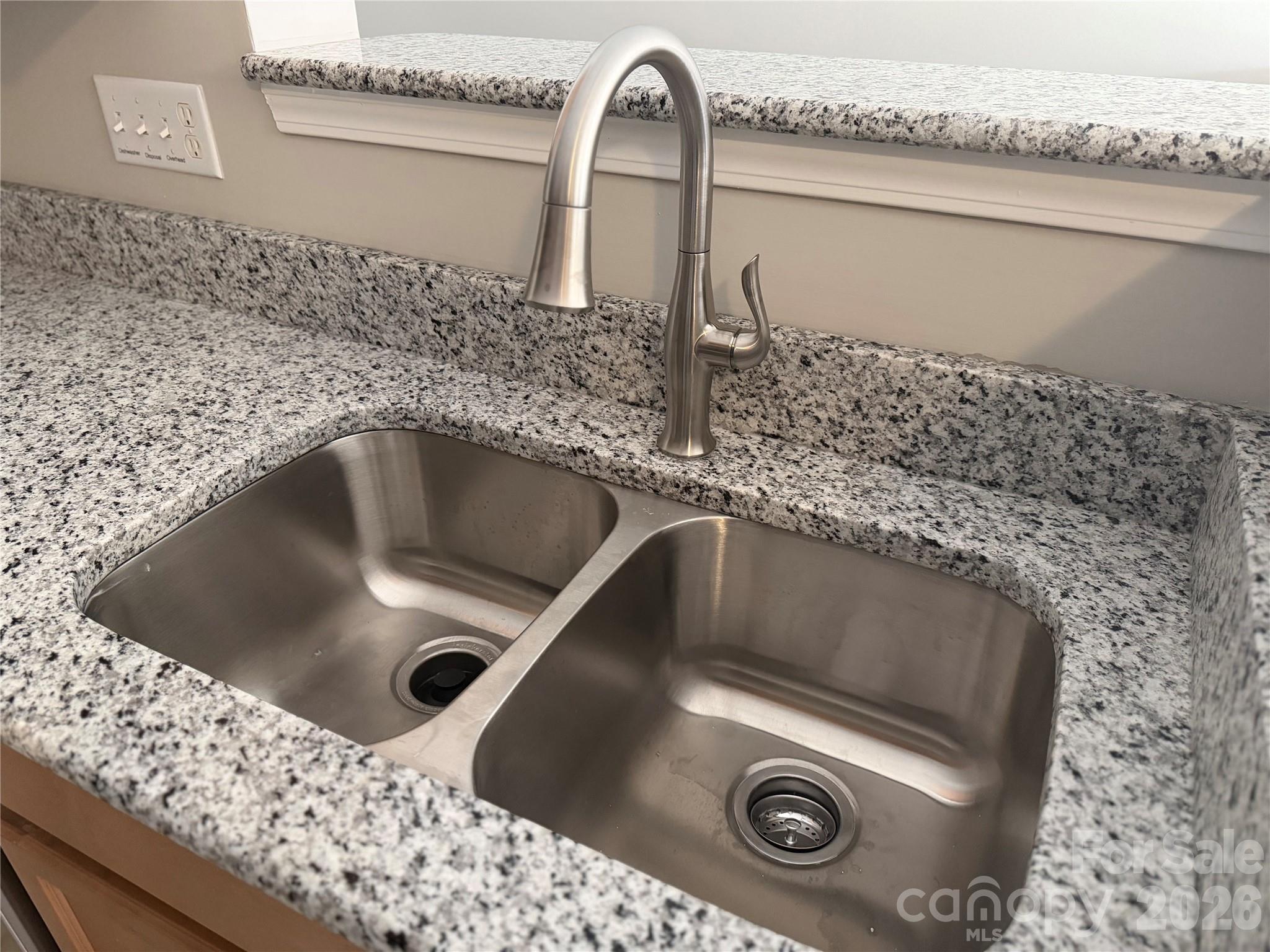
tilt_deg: -31.2
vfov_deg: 56.8
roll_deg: +0.2
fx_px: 881
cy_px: 476
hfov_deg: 71.6
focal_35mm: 24
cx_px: 635
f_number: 1.78
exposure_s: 1/60
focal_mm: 6.76
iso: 500
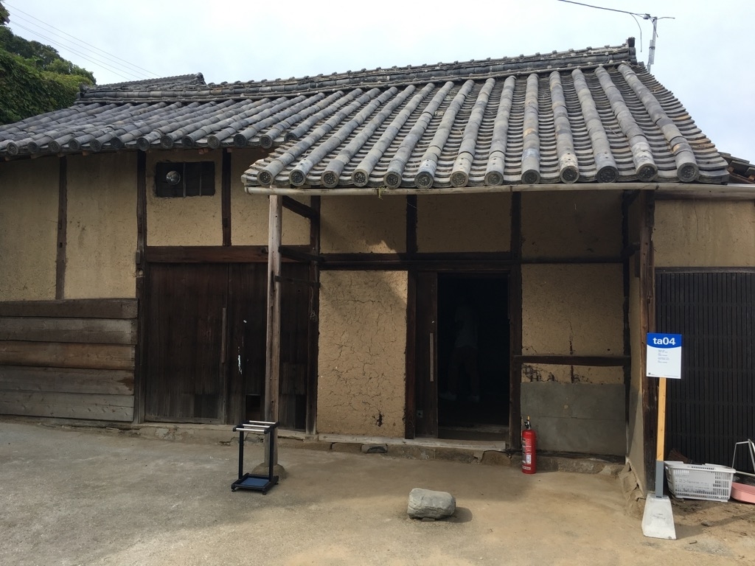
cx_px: 378
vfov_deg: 48.2
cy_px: 283
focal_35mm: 29
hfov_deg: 61.7
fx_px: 633
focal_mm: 4.15
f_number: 2.2
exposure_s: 1/725
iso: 25
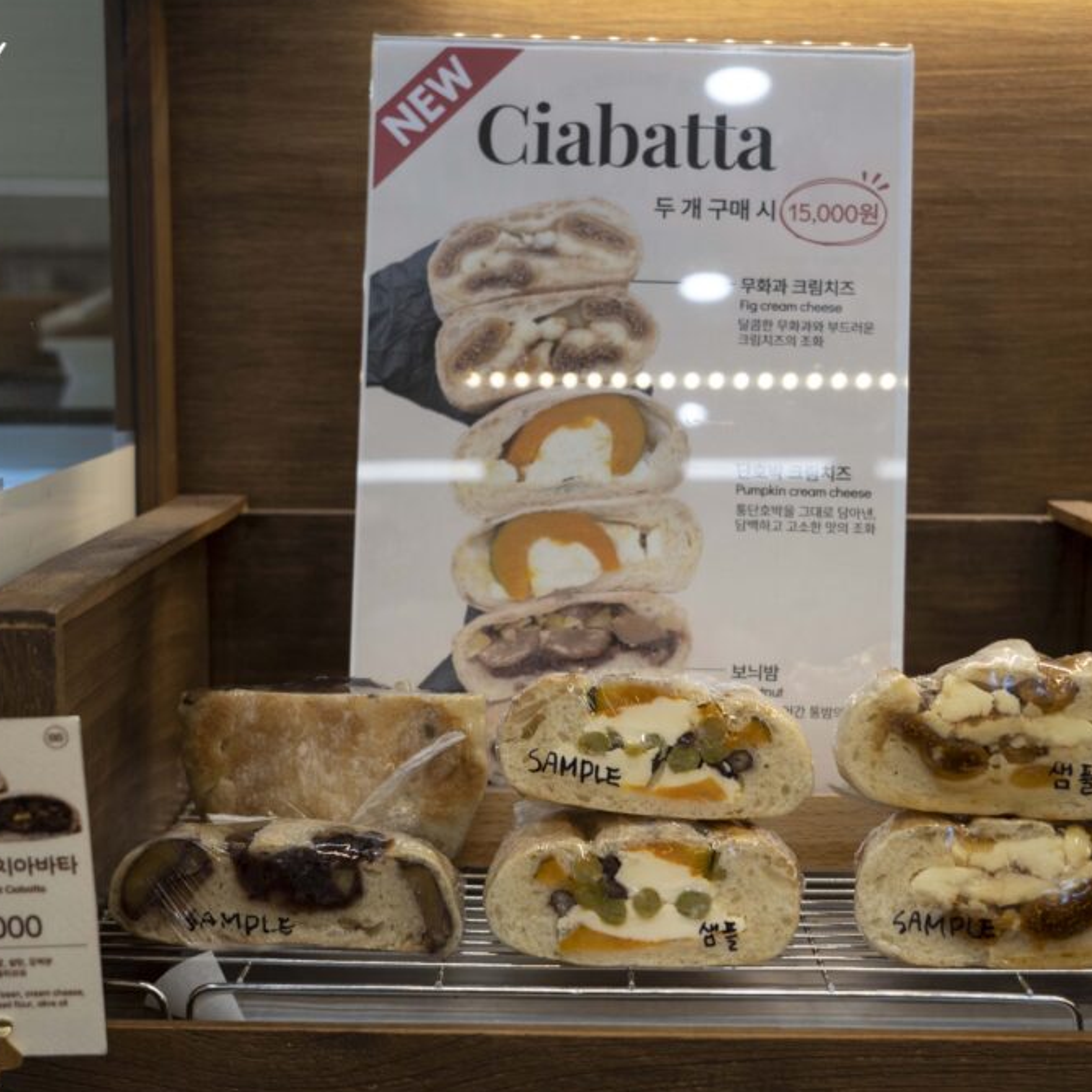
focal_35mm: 52
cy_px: 548
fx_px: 1856
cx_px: 577
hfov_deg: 32.8
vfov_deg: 32.8
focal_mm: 40
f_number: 5
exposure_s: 1/160
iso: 640
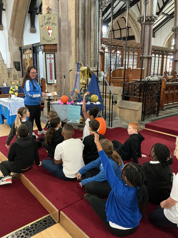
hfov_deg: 48.2
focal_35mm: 29
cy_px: 119
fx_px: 199
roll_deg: -0.5
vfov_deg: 61.7
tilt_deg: -12.1
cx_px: 89
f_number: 1.8
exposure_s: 1/40
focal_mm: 3
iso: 320
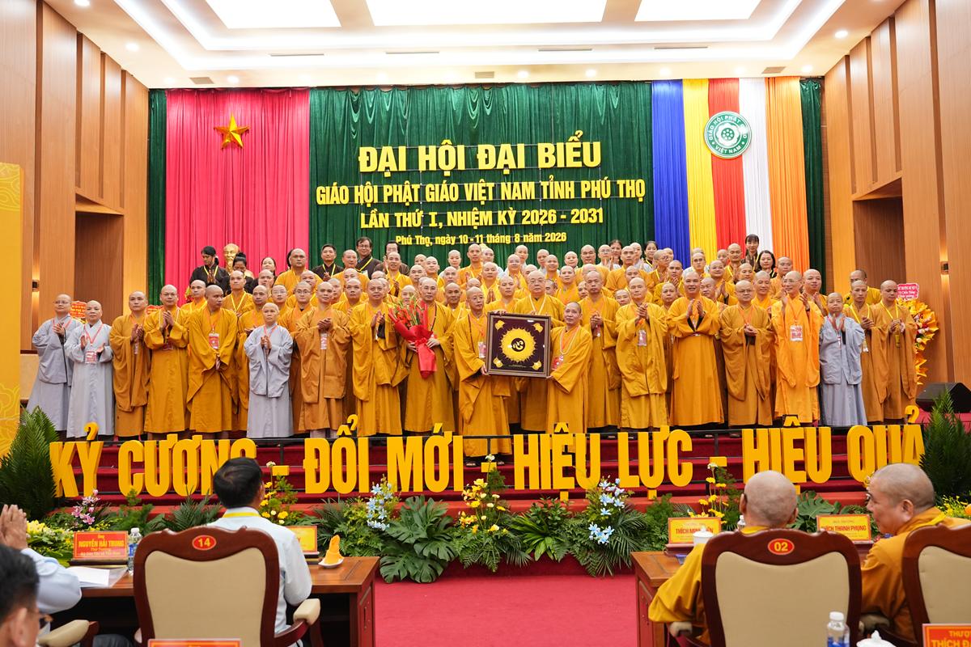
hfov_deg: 58.7
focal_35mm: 32
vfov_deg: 41.1
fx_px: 863
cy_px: 324
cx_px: 486
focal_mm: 32
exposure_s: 1/100
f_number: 4.5
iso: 2500
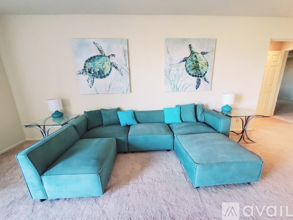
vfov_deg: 89.9
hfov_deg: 106.2
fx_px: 110
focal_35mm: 13
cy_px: 110
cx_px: 146
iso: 640
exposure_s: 1/60.2
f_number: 2.2
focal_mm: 1.8
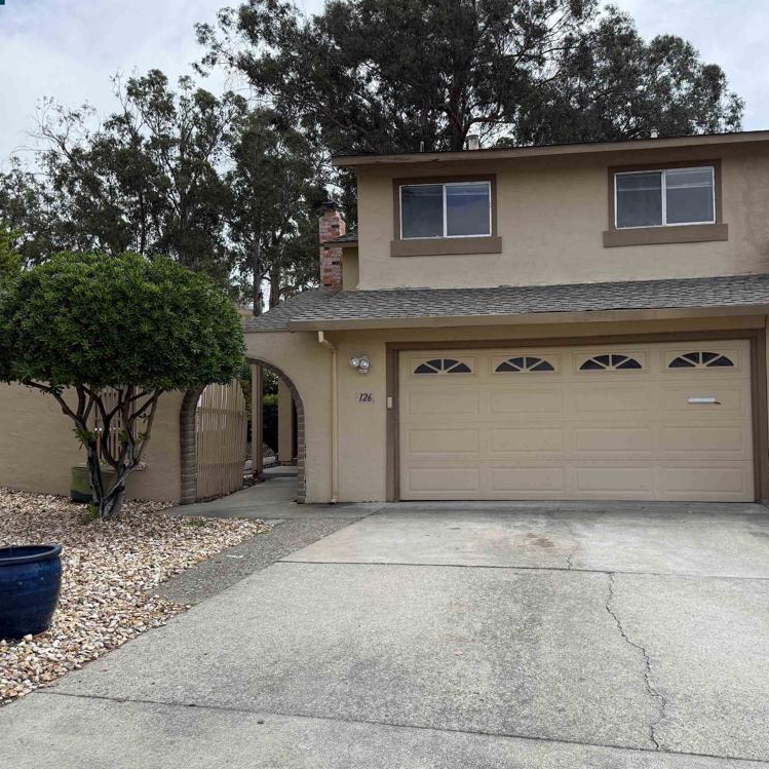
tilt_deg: +1.3
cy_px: 382
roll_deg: +0.8
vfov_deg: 55.6
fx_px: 729
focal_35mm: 29
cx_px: 462
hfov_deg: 55.2
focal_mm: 6.76
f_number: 1.78
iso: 125
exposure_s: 1/4975
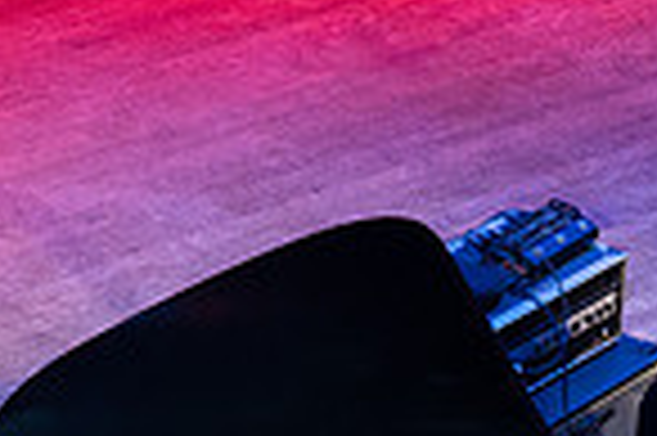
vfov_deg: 4.9
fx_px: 5068
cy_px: 838
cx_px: 1084
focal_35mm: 278
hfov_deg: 7.3
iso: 3200
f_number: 8
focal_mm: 70
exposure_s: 1/80
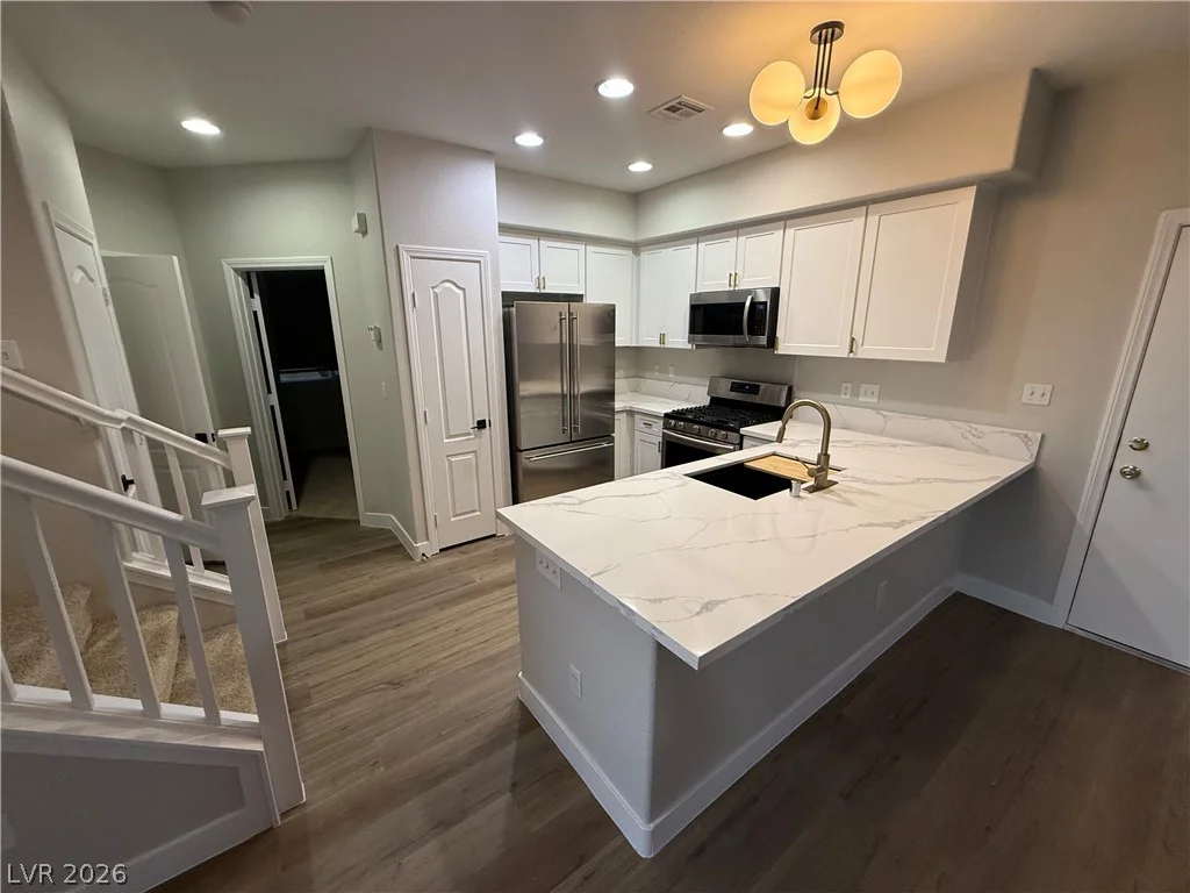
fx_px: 481
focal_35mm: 14
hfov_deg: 102.1
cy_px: 446
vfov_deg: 85.7
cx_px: 595
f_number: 2.2
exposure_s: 1/120
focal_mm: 2.22
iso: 320
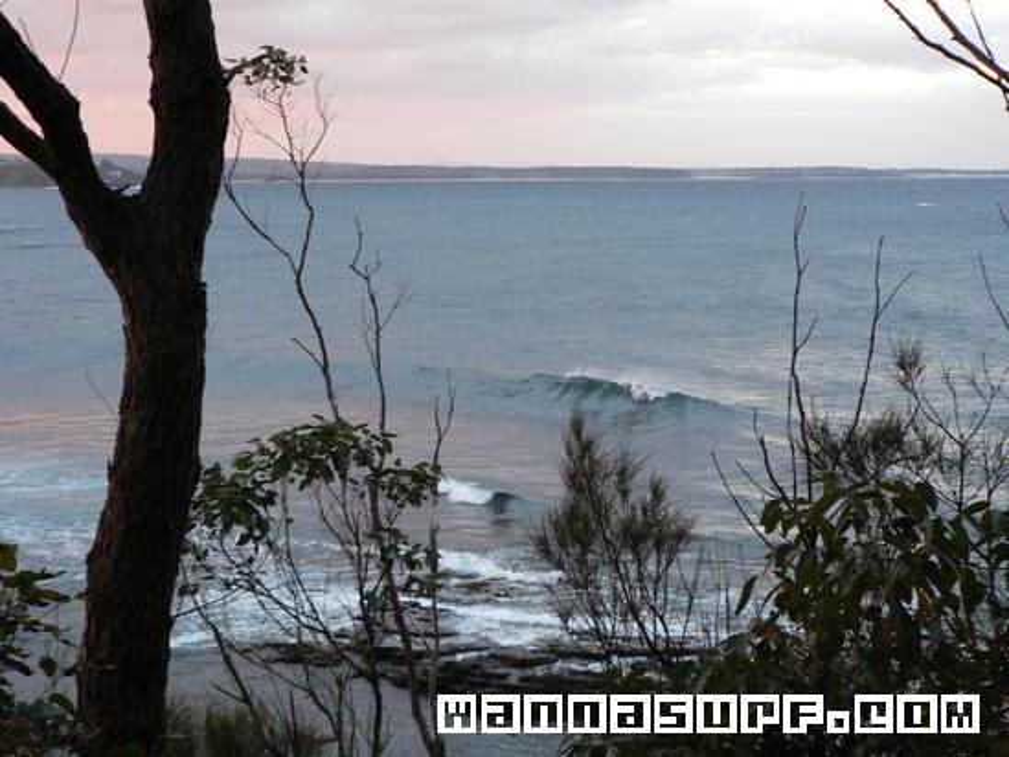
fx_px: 2391
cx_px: 504
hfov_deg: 23.8
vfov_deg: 18.0
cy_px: 378
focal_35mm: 82
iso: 200
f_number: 3.2
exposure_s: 1/30
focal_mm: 13.7
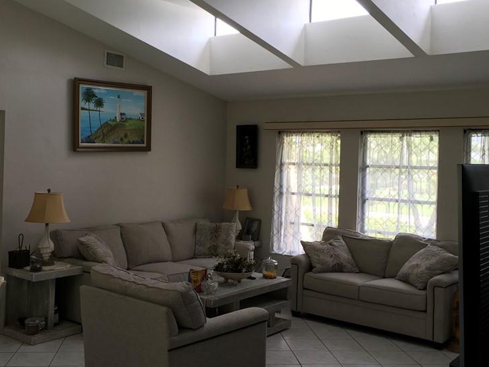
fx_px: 579
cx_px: 226
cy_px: 168
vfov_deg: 35.1
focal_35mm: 41
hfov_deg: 45.7
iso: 32
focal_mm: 4.15
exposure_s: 1/60
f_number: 2.2
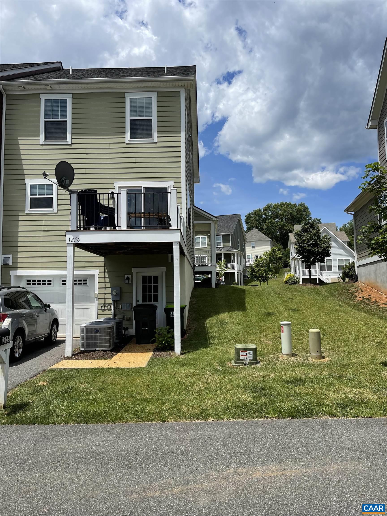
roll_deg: -0.1
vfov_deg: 67.3
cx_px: 194
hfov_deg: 53.1
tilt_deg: +5.4
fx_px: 388
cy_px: 258
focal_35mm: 26
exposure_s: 1/5128
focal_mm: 5.1
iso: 32
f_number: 1.6
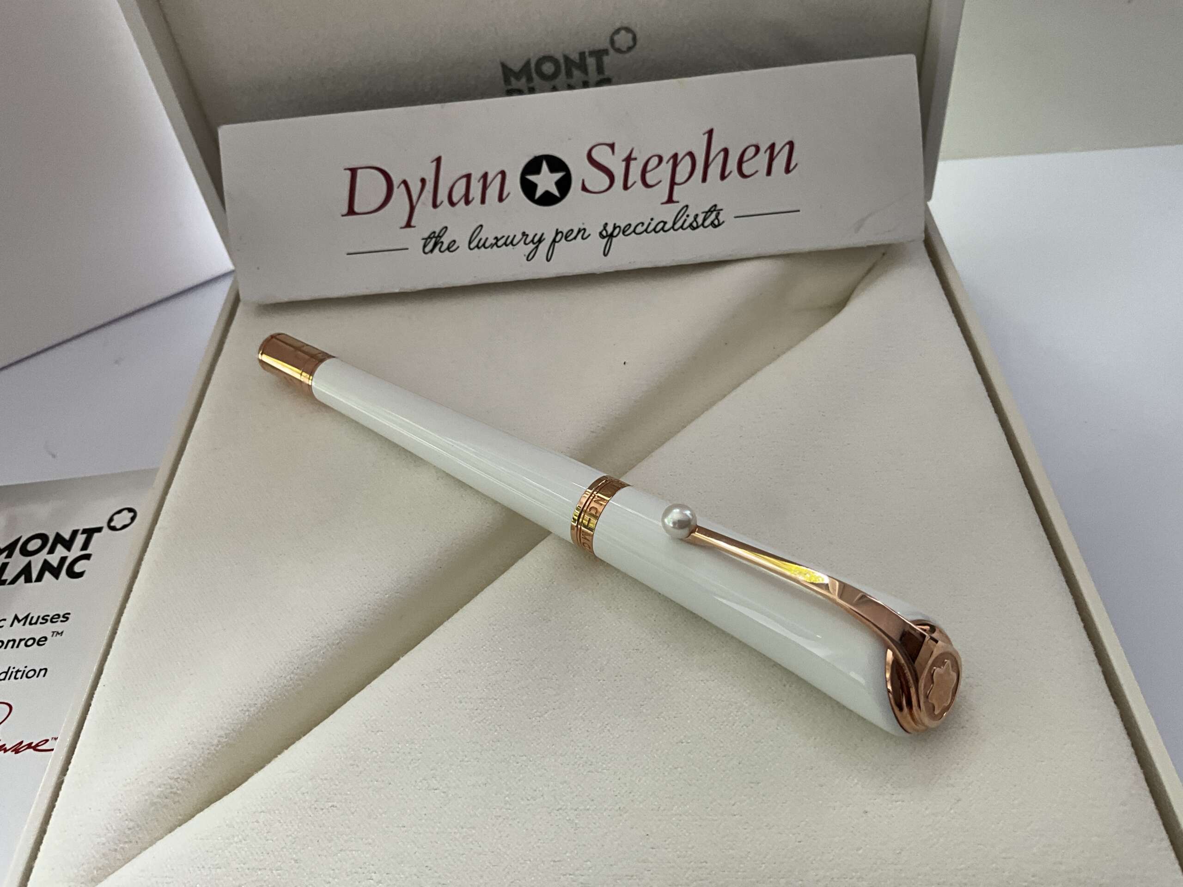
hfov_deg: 61.7
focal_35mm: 29
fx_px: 991
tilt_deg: -46.1
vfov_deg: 48.2
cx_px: 592
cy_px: 444
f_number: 1.8
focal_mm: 3
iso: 50
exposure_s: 1/122
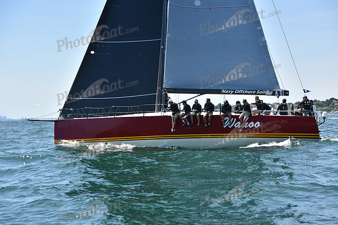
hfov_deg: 28.8
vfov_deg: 19.5
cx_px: 169
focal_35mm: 70
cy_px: 112
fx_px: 657
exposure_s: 1/1000
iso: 250
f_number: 5.6
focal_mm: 70
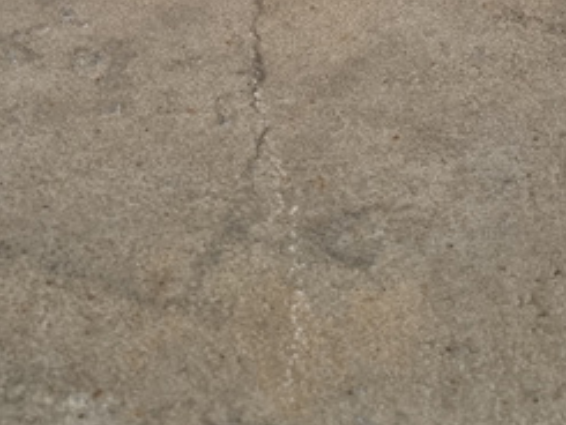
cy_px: -120
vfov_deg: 19.9
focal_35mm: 68
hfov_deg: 28.5
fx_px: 1112
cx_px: 293
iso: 250
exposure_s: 1/120
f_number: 1.8
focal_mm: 5.4
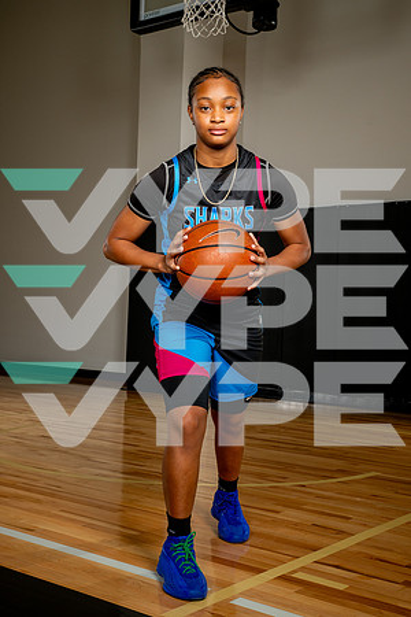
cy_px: 308
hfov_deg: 28.1
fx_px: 822
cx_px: 206
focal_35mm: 48
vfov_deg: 41.1
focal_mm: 48
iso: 250
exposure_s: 1/500
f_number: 8
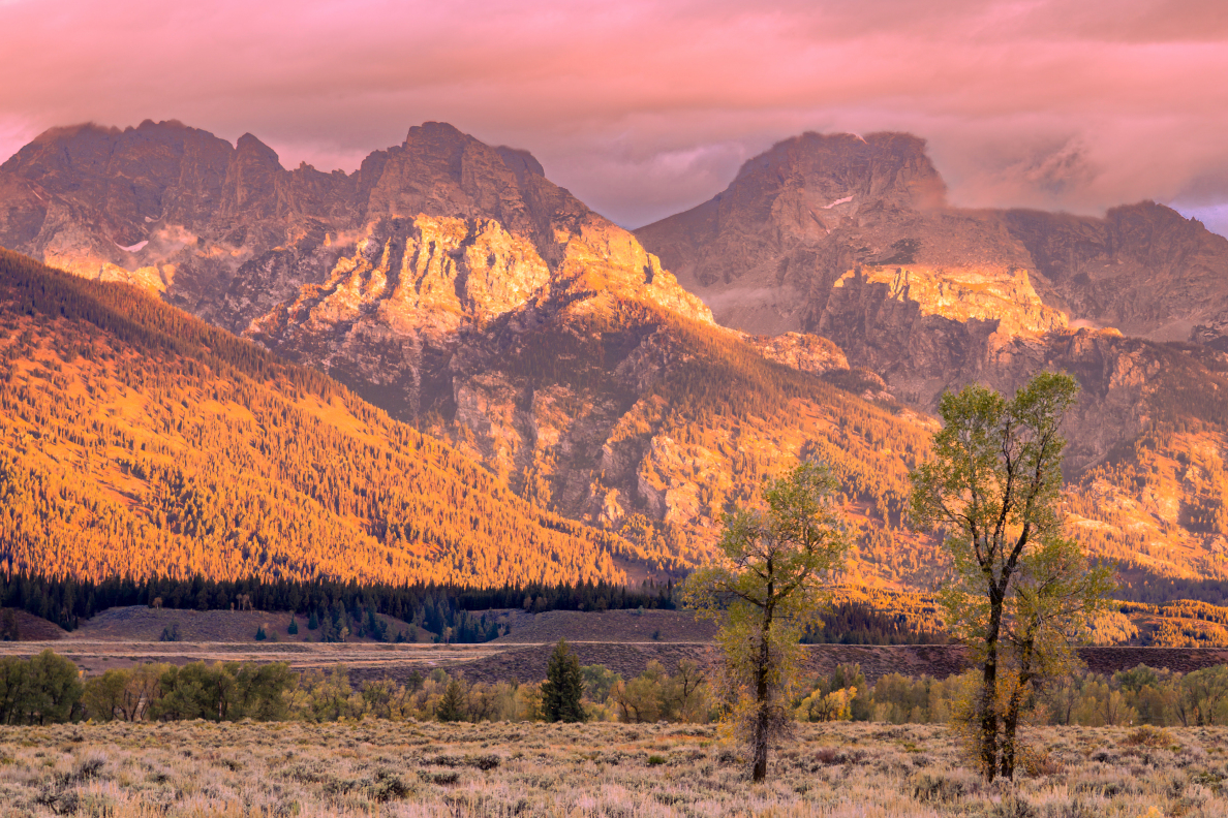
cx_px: 757
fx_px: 3309
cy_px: 435
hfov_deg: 21.0
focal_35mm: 97
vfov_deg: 14.1
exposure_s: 1/50
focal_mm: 40
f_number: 4
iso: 100
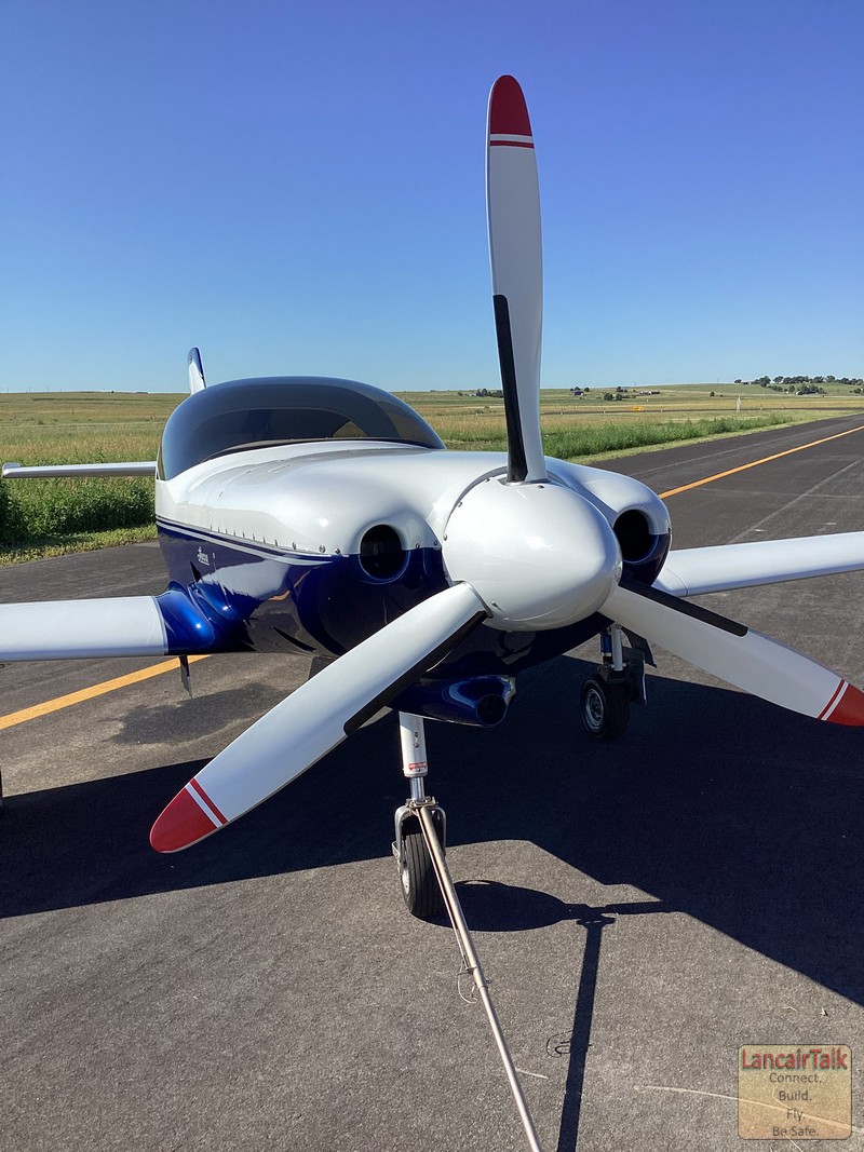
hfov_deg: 45.4
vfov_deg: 58.4
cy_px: 576
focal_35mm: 31
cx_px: 432
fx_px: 1032
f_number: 2.4
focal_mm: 3.3
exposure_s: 1/1567
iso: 25
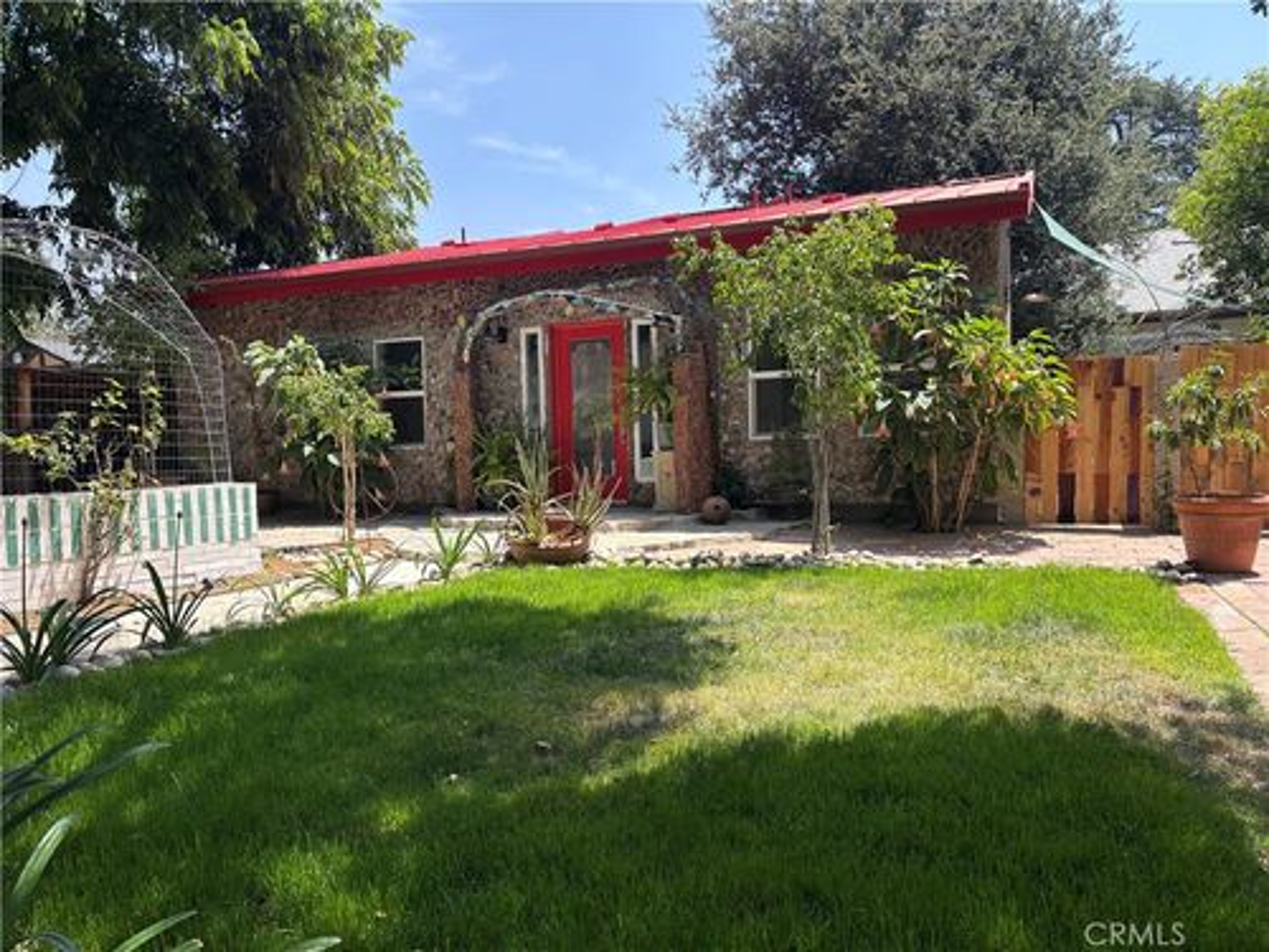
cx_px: 634
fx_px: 953
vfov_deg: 53.1
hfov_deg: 67.3
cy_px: 476
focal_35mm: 26
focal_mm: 5.96
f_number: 1.6
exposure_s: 1/1007
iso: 50
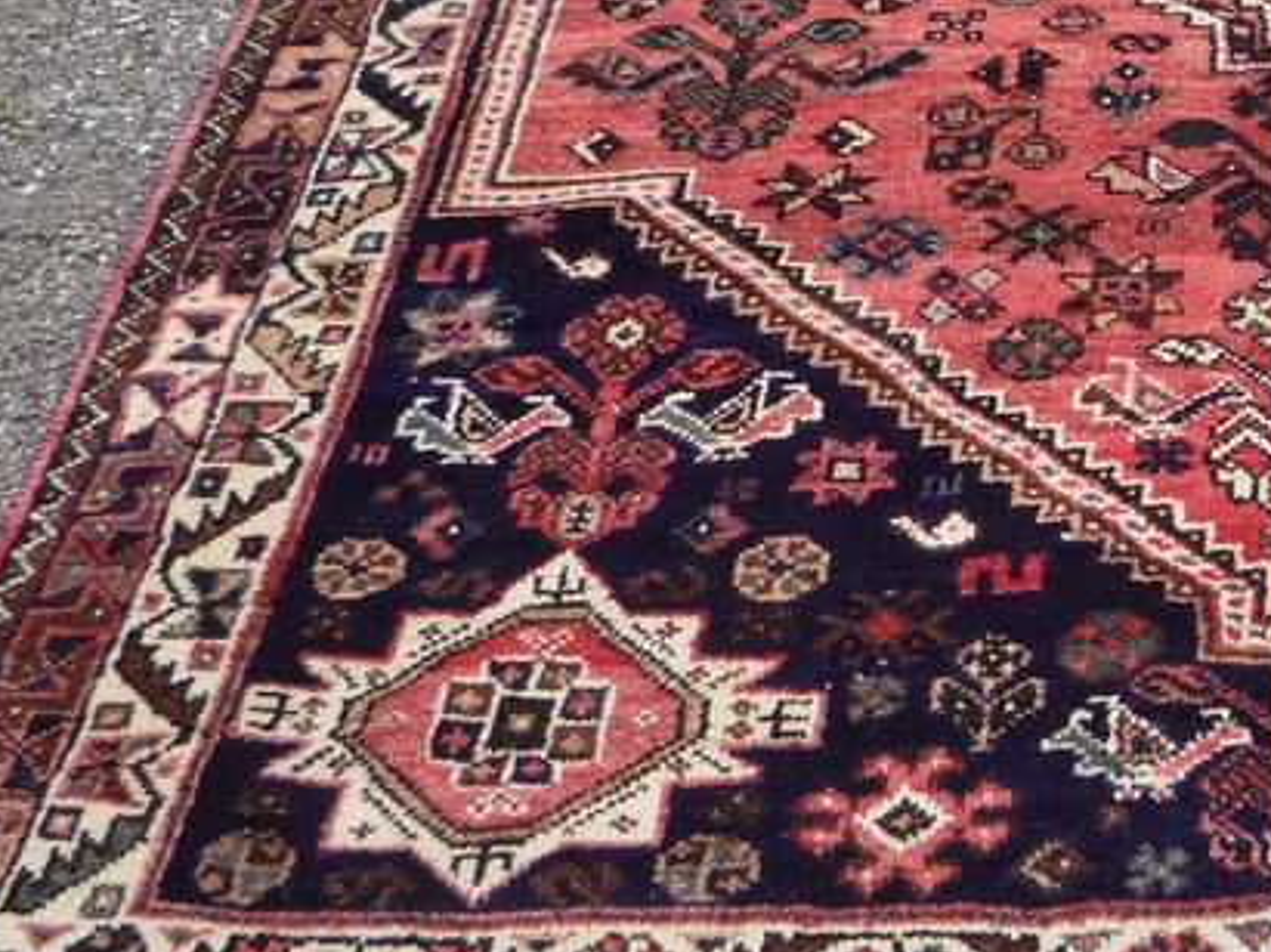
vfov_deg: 20.1
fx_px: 2680
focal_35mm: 73
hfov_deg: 25.0
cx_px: 1370
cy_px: 365
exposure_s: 1/200
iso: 100
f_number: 4
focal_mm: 5.2
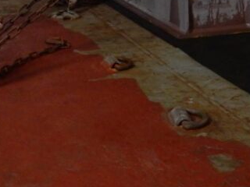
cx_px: 40
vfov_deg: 17.1
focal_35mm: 80
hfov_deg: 23.9
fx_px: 578
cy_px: -73
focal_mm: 4.5
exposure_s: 1/20
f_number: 3.7
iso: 400
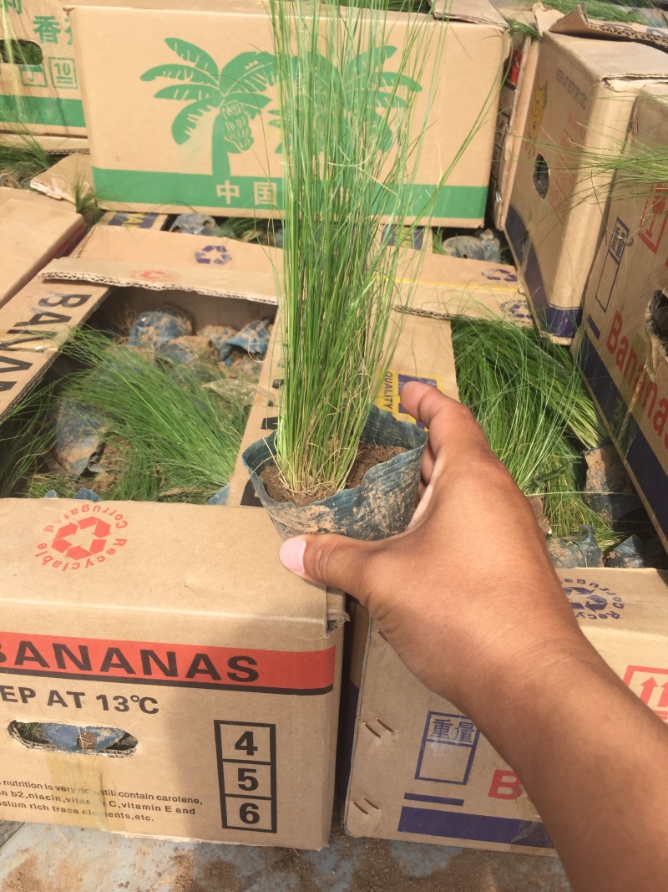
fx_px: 746
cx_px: 334
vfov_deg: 61.7
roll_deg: -3.9
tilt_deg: -34.6
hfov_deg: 48.2
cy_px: 446
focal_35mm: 29
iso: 32
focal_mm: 4.15
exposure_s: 1/590
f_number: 2.2
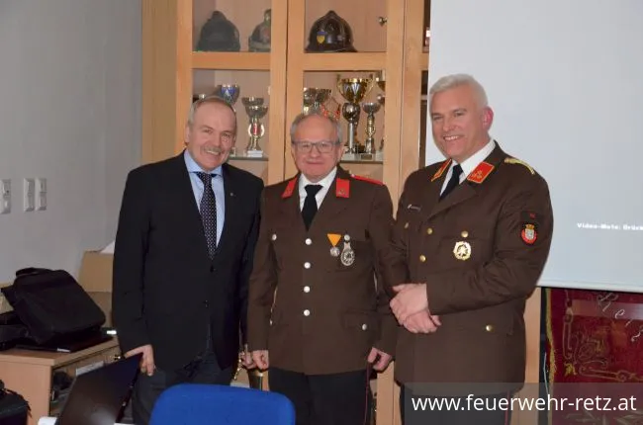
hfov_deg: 32.0
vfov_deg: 21.5
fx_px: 1123
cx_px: 322
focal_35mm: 63
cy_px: 212
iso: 3200
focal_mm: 42
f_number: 4.8
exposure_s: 1/60
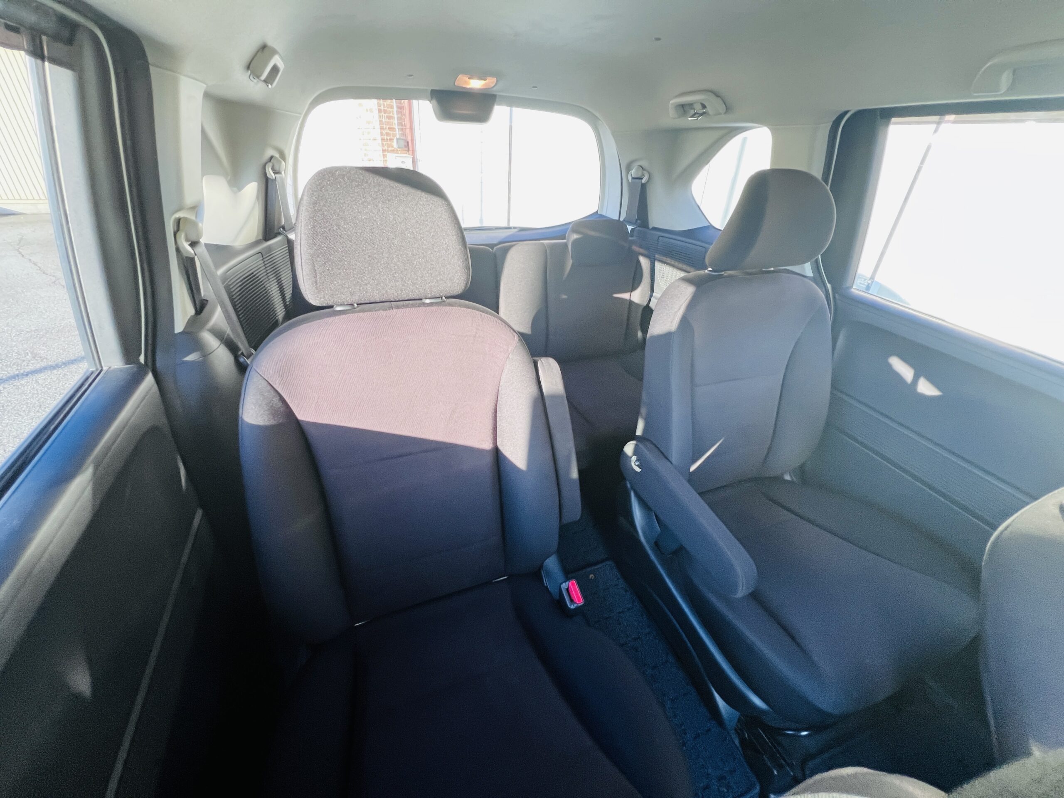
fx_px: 400
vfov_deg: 89.9
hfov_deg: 106.2
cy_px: 399
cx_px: 532
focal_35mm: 13
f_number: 1.8
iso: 200
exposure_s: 1/99
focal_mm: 1.57
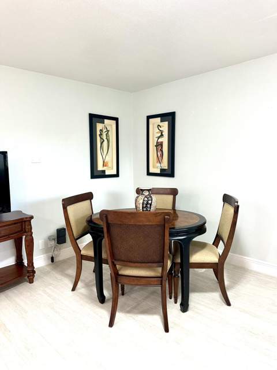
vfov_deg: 71.6
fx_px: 256
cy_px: 185
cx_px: 138
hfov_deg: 56.8
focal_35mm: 24
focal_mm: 6.86
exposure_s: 1/60
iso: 320
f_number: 1.78
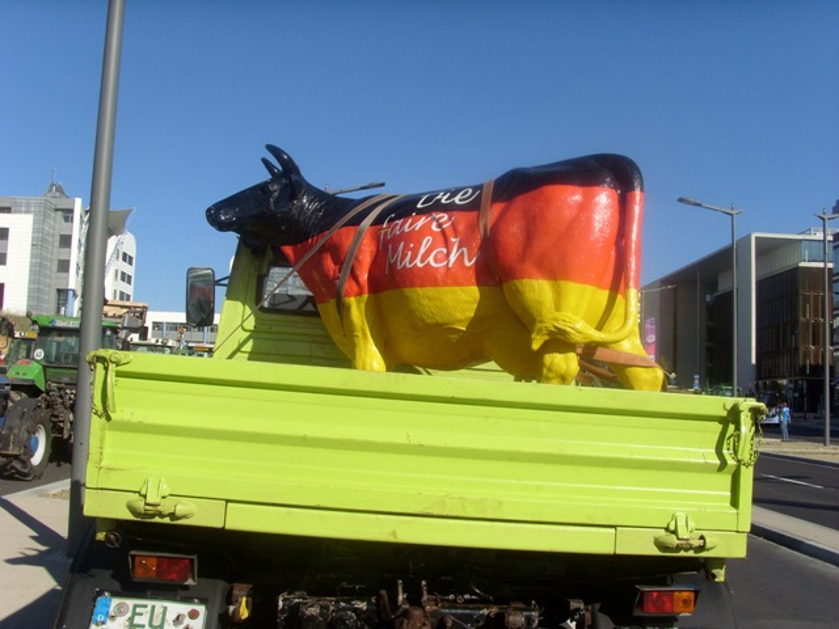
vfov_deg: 39.7
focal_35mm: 36
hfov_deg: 51.4
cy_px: 314
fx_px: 873
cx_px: 420
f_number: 5.5
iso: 80
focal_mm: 6
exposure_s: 1/750
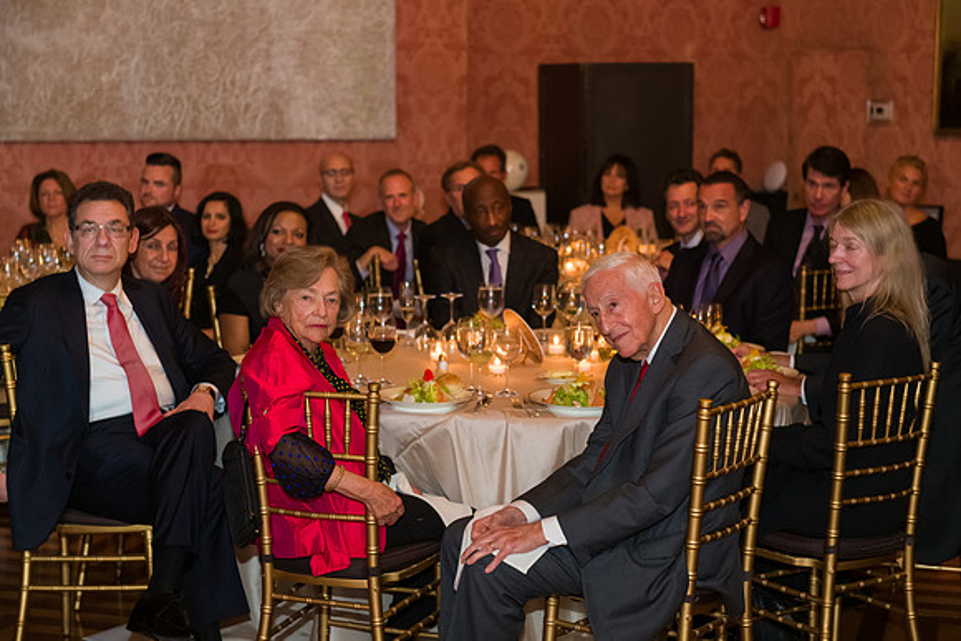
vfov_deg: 19.5
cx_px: 480
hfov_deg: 28.8
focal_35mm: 70
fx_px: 1869
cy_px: 320
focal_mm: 70
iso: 3200
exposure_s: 1/100
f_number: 4
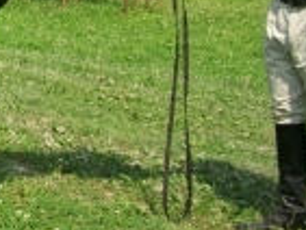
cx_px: -150
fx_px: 867
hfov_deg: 17.9
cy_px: -41
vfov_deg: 14.7
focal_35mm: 98
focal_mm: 5.7
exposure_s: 1/250
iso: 64
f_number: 5.5
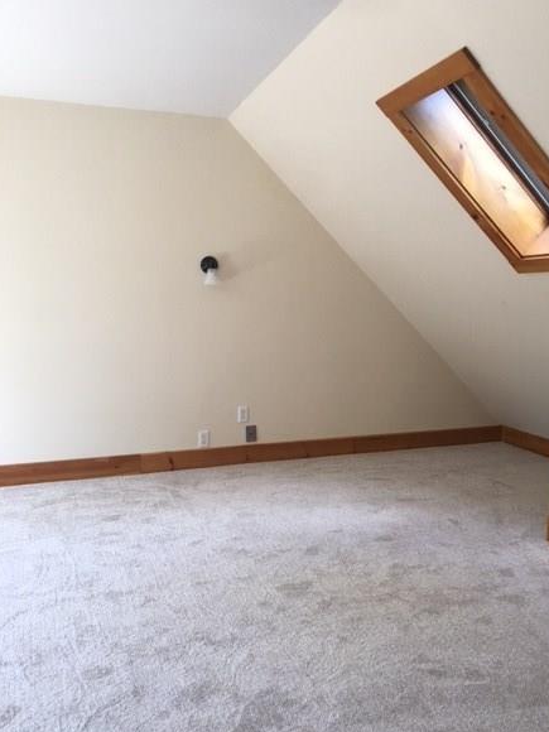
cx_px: 297
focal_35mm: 32
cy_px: 362
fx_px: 677
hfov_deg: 44.1
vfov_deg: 56.8
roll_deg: -0.1
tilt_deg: -5.2
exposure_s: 1/30
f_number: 2.2
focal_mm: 4.15
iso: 40
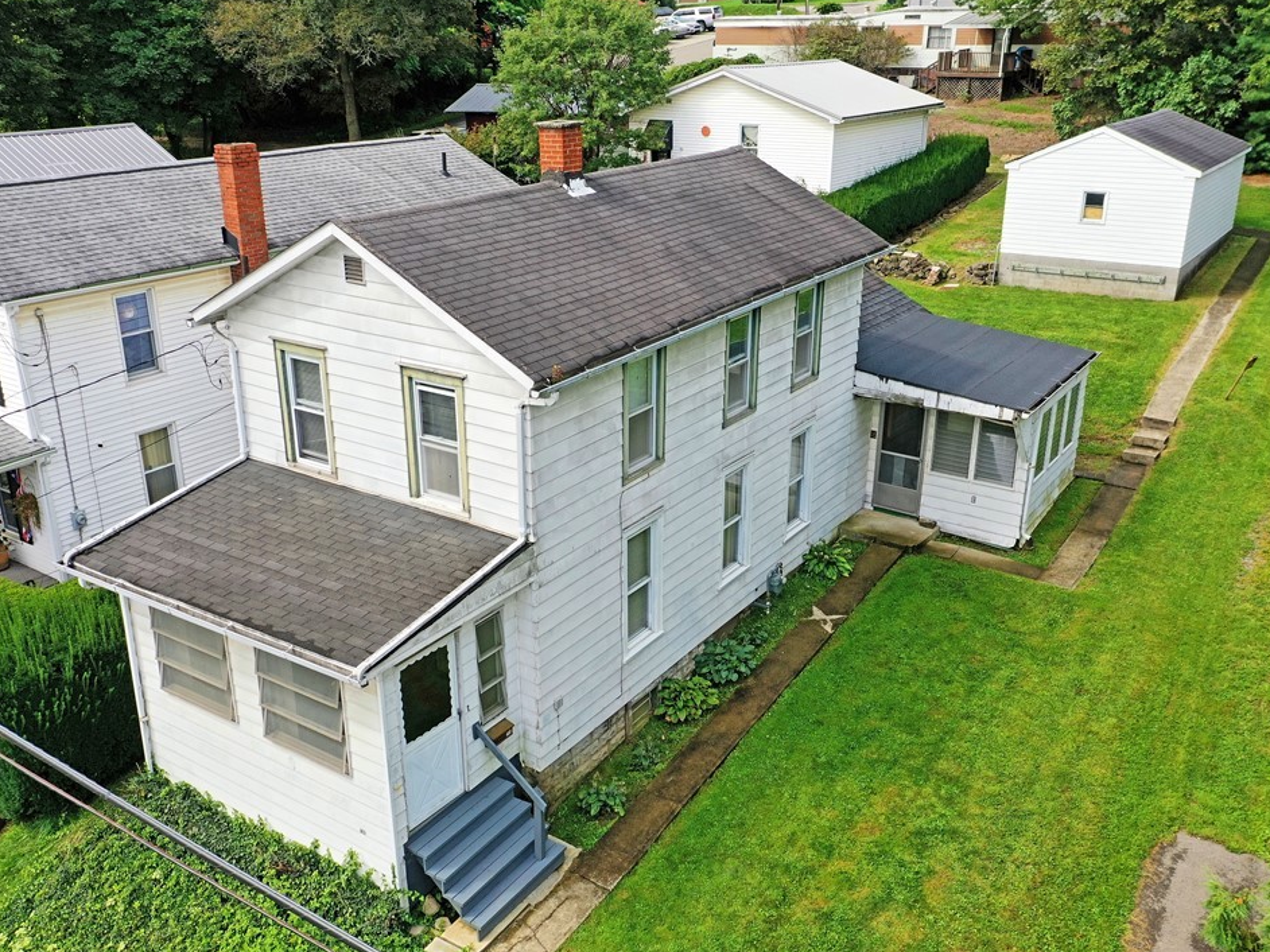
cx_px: 594
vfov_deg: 45.4
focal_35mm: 31
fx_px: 1137
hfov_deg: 58.3
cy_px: 470
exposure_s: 1/320
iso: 100
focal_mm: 10.26
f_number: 5
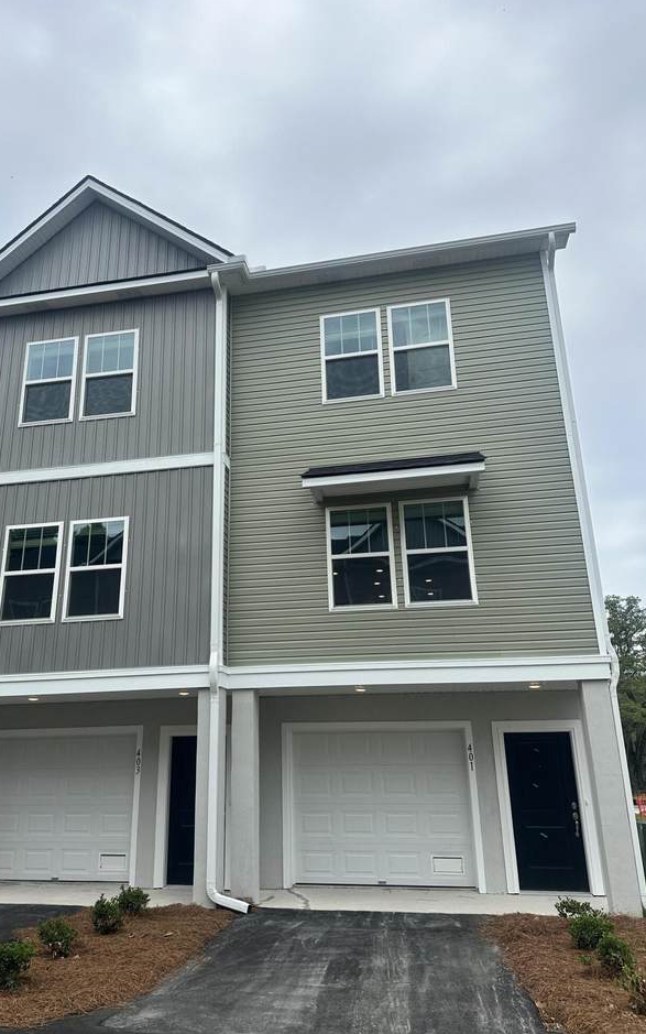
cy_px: 524
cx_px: 266
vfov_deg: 70.4
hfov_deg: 47.4
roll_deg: -1.3
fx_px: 732
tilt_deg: +18.5
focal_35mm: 26
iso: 80
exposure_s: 1/5525
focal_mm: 6.86
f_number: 1.78
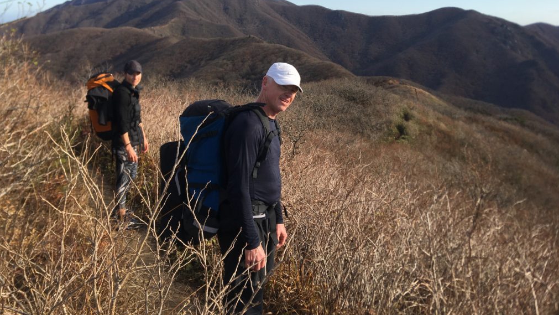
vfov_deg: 36.3
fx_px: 474
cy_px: 104
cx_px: 278
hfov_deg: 61.0
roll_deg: -2.3
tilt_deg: -5.9
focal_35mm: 32
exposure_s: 1/1068
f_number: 2.2
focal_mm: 4.15
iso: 25
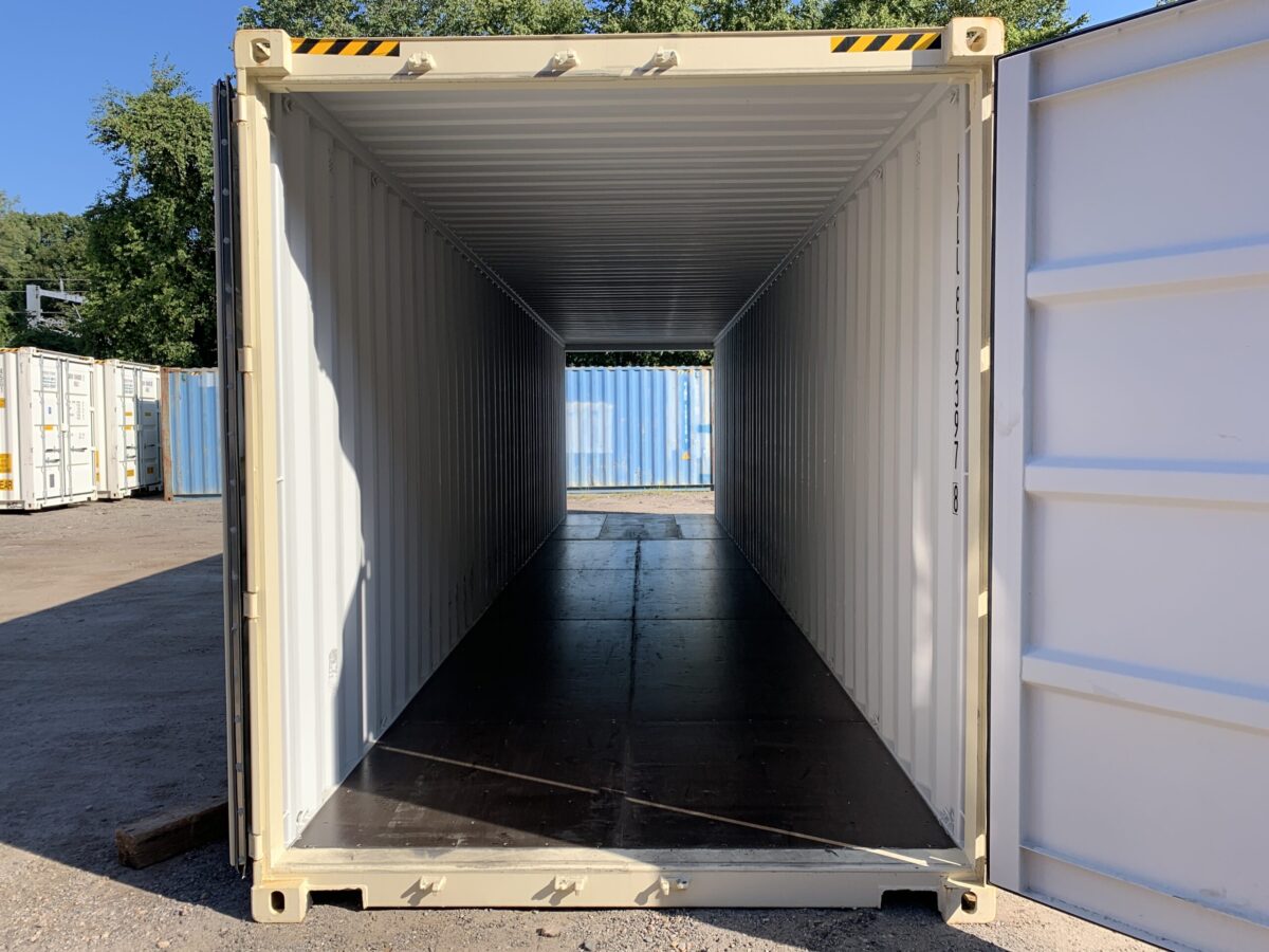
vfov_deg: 53.1
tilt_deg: +0.0
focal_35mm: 26
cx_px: 634
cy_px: 476
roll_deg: +1.0
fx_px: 953
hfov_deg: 67.3
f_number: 1.8
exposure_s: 1/1111
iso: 25
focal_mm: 4.25
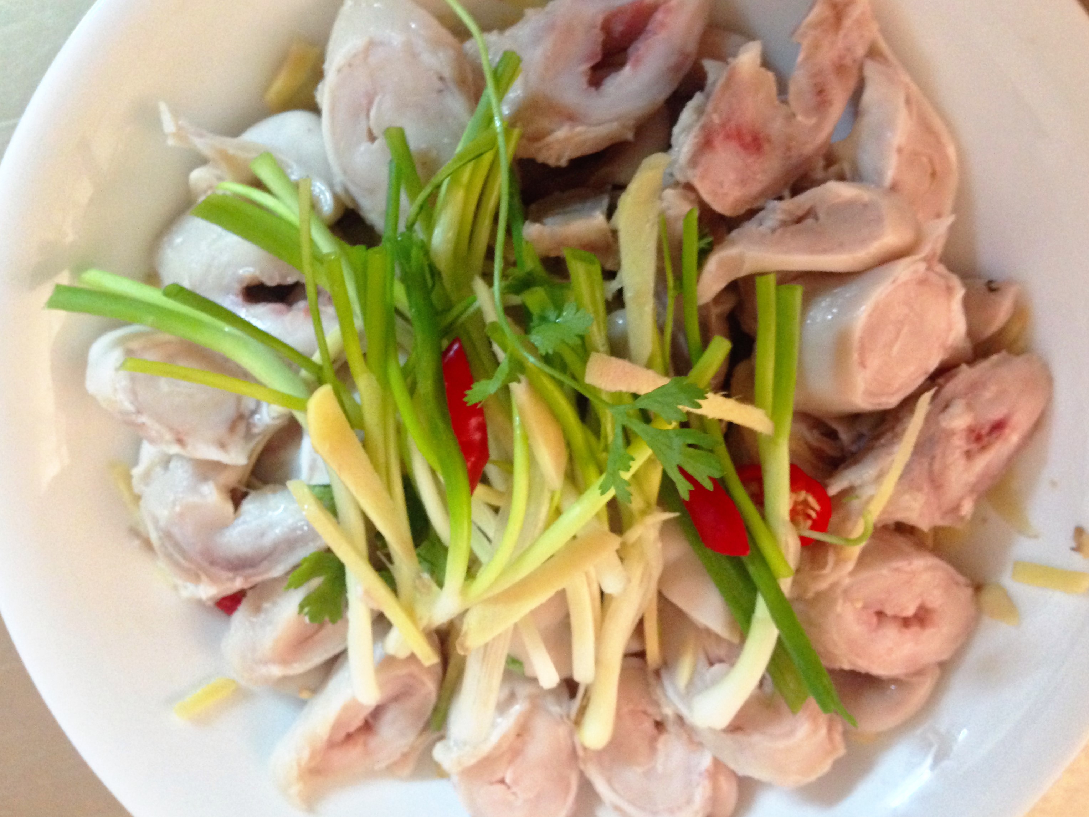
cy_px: 408
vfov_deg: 42.9
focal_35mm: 33
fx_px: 1038
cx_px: 544
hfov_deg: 55.4
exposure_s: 1/15
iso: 400
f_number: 2.4
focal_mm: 4.12
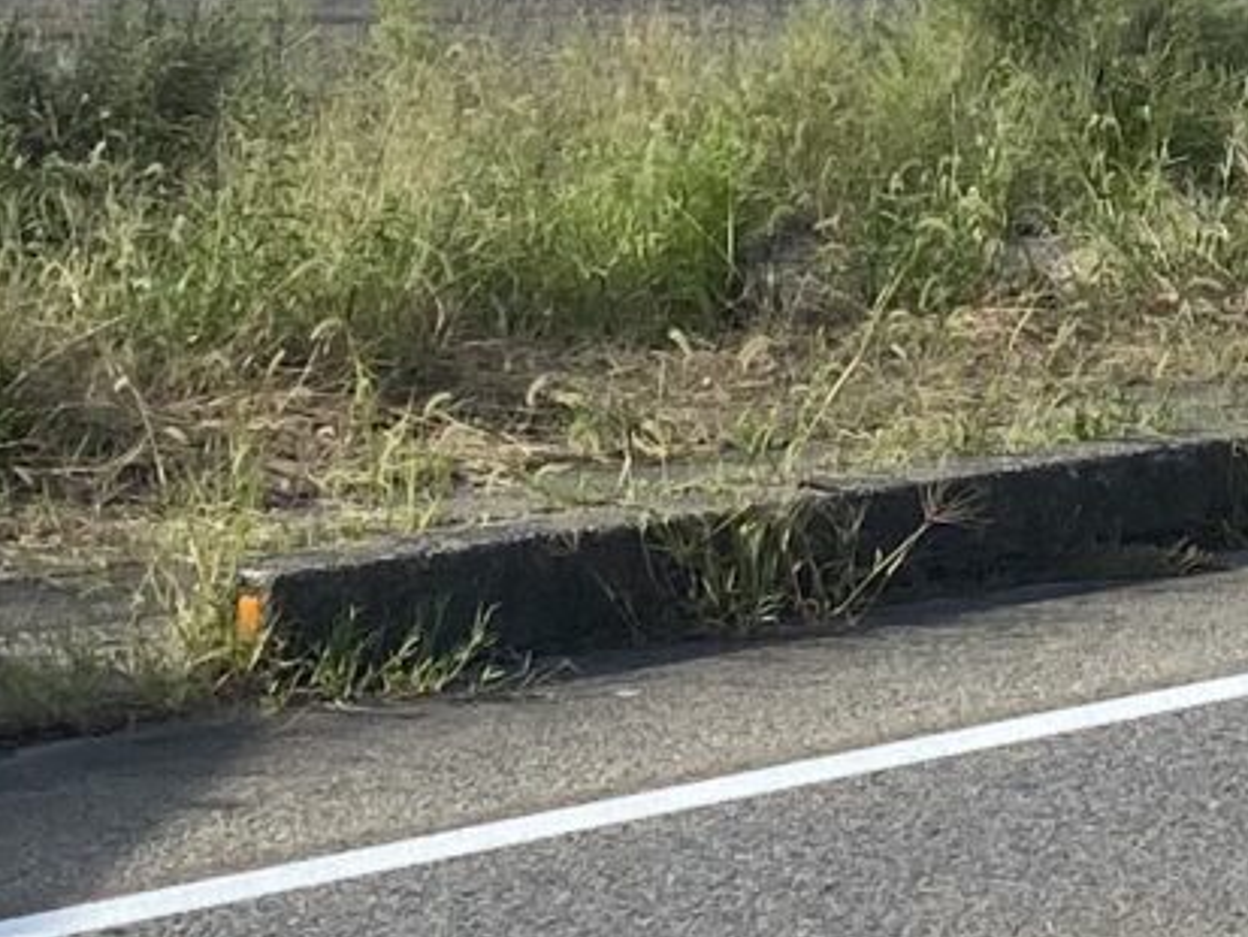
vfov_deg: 9.2
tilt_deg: -3.1
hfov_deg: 12.1
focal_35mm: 161
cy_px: 70
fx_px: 5806
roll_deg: -1.9
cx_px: 1348
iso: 32
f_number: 1.8
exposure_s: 1/2268
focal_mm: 4.25
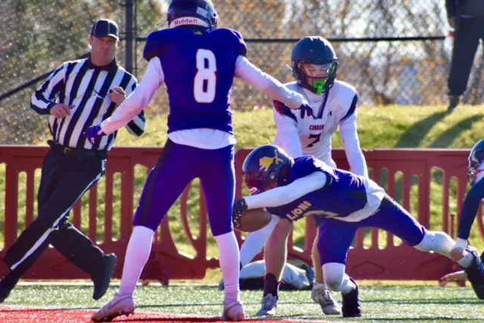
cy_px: 171
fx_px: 7031
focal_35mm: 523
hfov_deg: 3.9
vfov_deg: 2.6
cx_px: 266
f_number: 6.3
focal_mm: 300
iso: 500
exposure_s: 1/1000
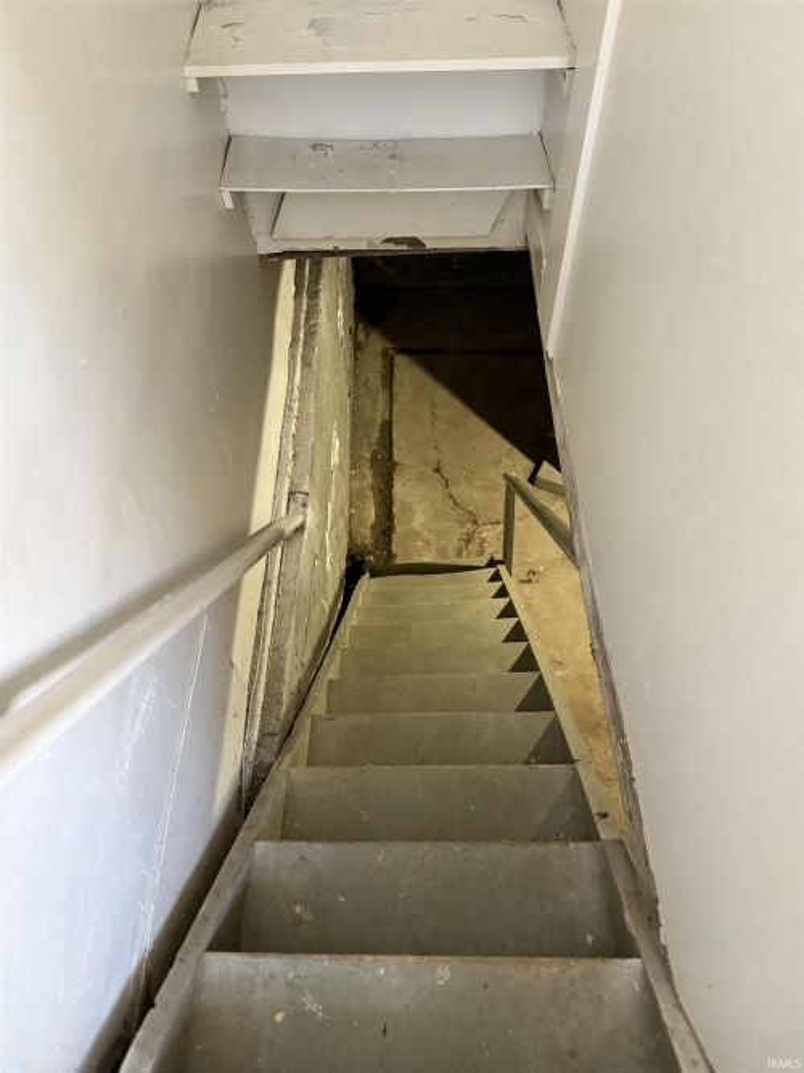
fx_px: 743
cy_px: 536
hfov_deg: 56.8
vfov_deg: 71.6
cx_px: 402
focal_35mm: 24
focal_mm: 6.76
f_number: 1.78
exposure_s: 1/47
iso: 800
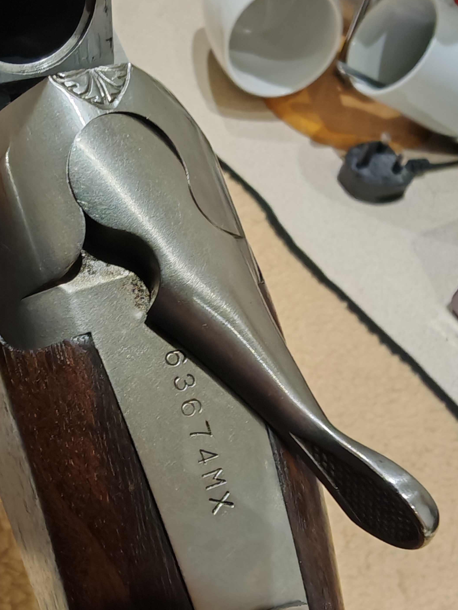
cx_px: 175
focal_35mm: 39
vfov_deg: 47.7
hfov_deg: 36.6
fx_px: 688
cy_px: 344
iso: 200
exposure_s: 1/33
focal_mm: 1.82
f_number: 2
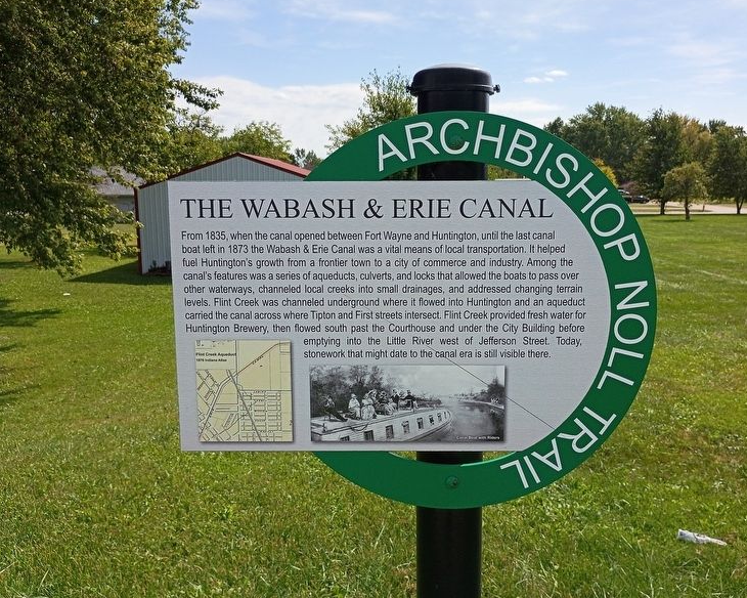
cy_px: 300
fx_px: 685
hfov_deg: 57.1
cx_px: 408
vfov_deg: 47.1
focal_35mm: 31
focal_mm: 4.27
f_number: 1.8
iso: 100
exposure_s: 1/1401
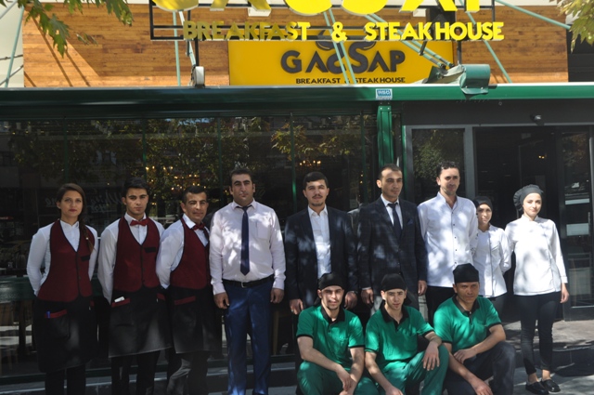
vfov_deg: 28.9
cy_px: 198
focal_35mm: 46
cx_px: 297
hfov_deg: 42.4
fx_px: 766
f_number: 7.1
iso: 200
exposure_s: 1/200
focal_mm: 31
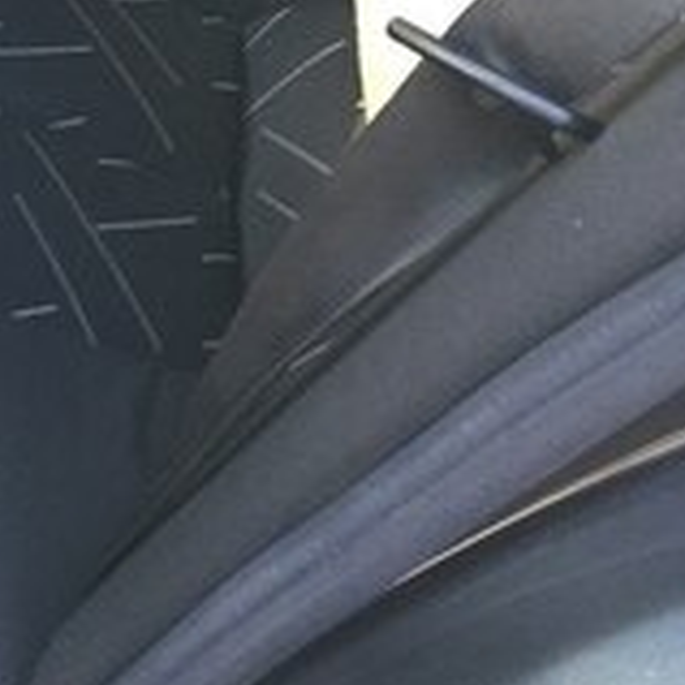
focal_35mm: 80
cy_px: -289
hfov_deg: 20.5
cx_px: -99
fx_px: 1791
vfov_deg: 19.4
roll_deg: -3.0
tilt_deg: -28.3
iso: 80
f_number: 2.2
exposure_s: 1/33
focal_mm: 4.15
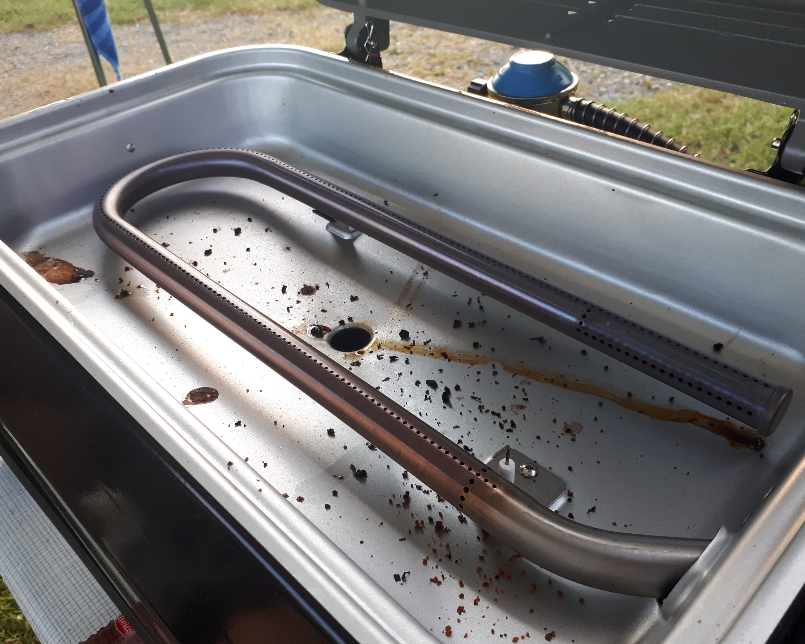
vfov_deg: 50.0
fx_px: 691
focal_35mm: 29
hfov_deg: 60.4
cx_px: 409
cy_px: 320
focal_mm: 3.6
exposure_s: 1/50
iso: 64
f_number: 1.9
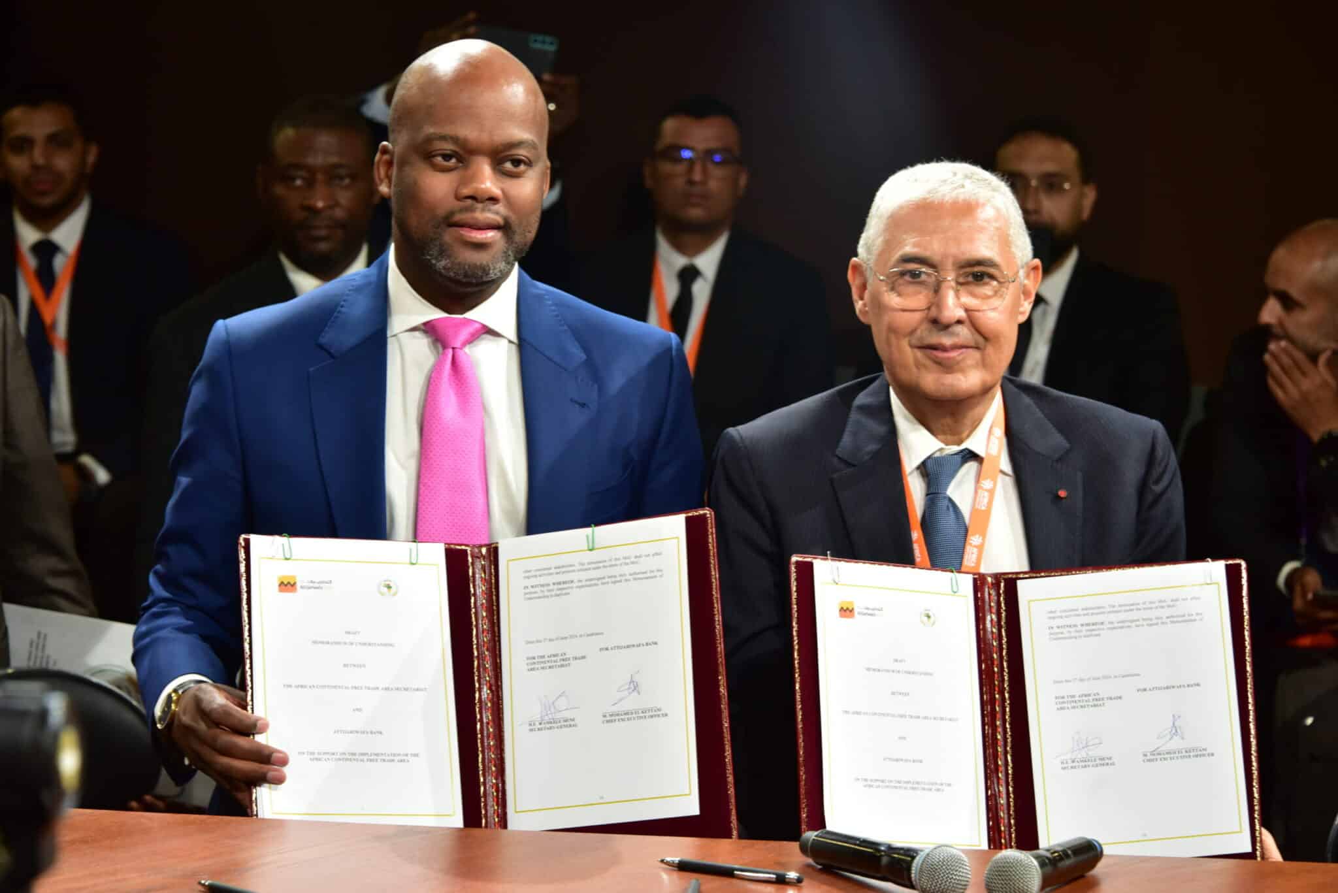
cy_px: 446
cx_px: 669
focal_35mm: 122
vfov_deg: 11.2
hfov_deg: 16.8
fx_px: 4536
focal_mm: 122
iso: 1250
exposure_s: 1/100
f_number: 6.3
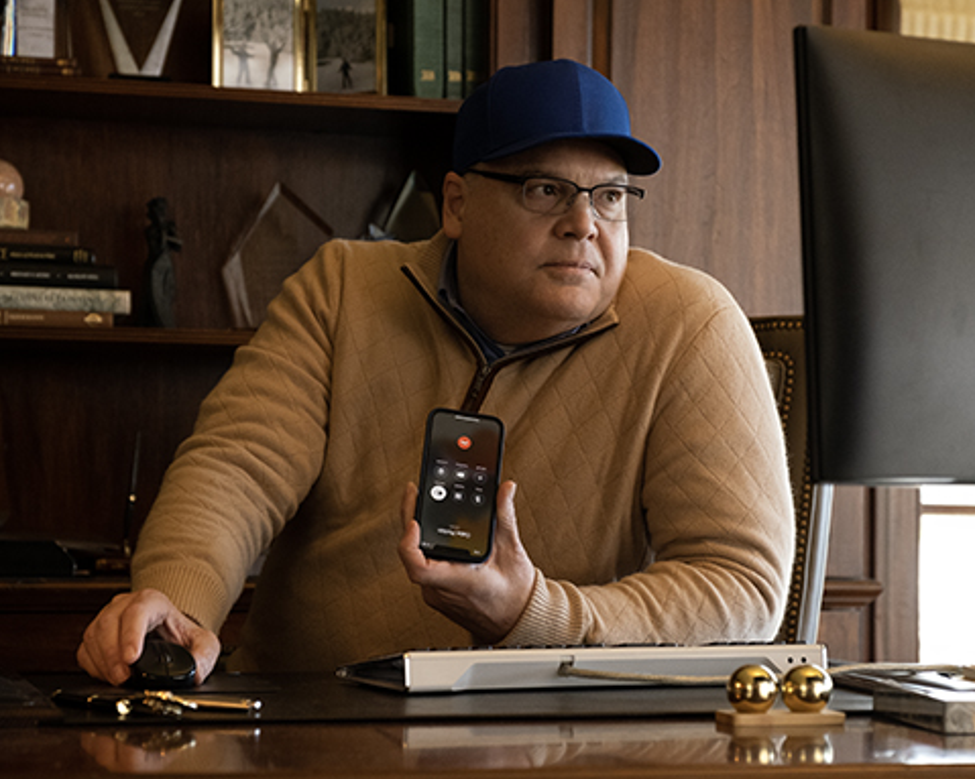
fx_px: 2395
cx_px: 554
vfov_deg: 18.5
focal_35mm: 83
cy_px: 390
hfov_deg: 23.0
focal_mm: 48.5
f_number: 4
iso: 2000
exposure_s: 1/250
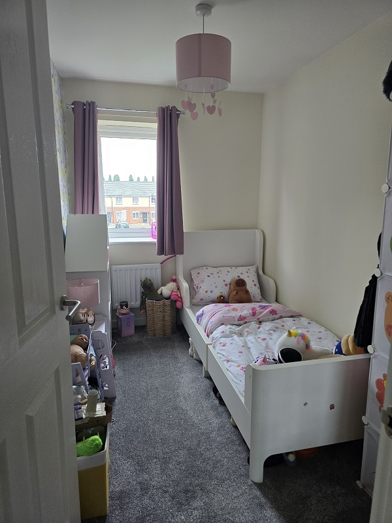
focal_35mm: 23
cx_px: 196
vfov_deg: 73.9
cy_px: 262
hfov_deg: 58.9
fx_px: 347
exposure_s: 1/180
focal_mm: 6.3
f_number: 1.7
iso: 250
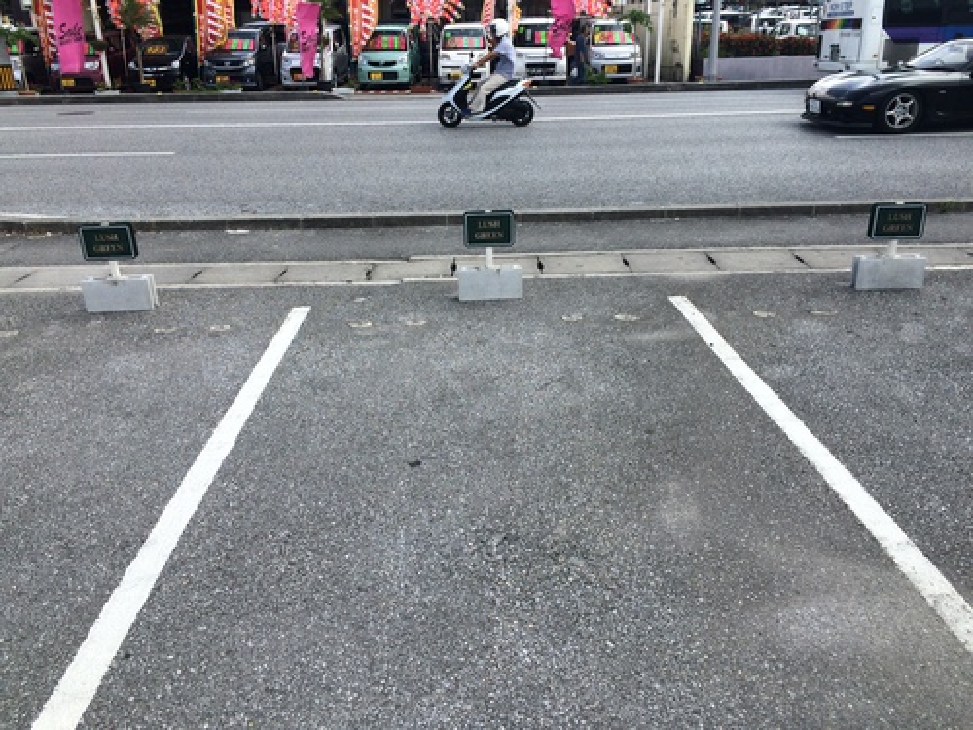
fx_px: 815
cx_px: 486
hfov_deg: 61.7
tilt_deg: -22.0
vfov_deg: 48.2
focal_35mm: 29
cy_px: 365
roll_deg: +2.3
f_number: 2.2
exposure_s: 1/1140
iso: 32
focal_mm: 4.15
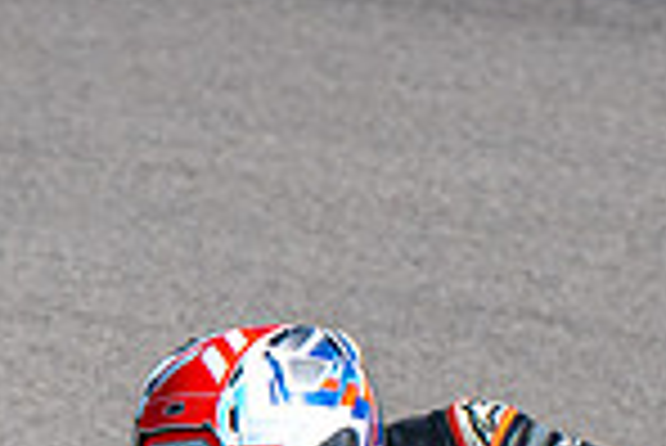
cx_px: 254
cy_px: 613
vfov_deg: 0.6
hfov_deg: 0.9
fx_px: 42109
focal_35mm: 2274
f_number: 9
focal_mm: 290
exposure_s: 1/1250
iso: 220
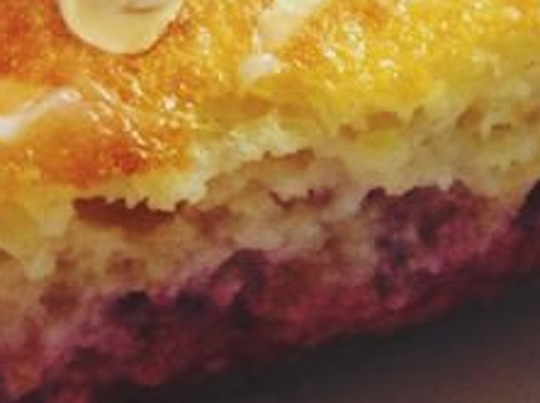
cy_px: -83
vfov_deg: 14.2
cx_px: 355
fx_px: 1574
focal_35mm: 101
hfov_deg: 19.4
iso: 250
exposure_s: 1/20
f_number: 2.4
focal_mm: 4.28
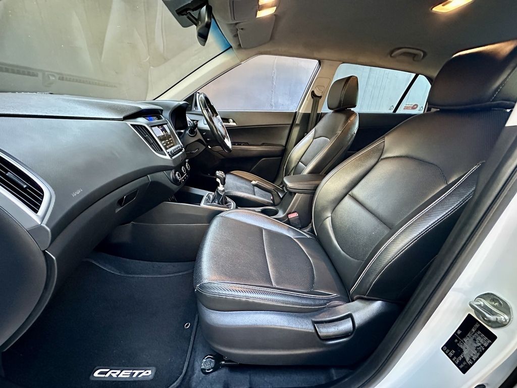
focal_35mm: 14
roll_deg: -4.9
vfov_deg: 85.7
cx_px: 258
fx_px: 209
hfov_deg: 102.1
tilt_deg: -22.4
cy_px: 194
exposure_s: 1/39
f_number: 2.2
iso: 1600
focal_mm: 2.22
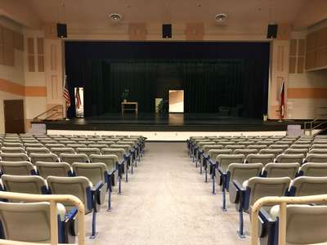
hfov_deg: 63.4
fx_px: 265
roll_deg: +0.0
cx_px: 164
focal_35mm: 28
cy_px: 122
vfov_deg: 49.7
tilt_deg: -6.2
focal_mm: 4
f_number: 1.8
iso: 100
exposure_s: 1/5
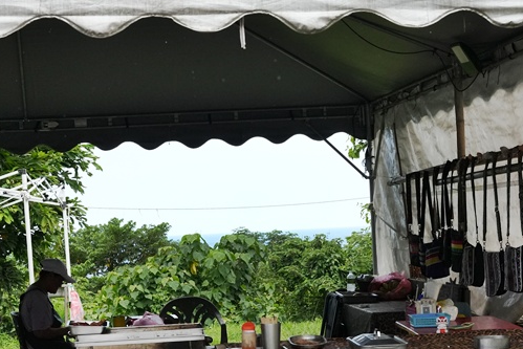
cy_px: 241
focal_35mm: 77
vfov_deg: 17.6
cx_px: 261
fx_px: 1125
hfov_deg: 26.2
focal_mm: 37.7
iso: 3200
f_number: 8
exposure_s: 1/2000
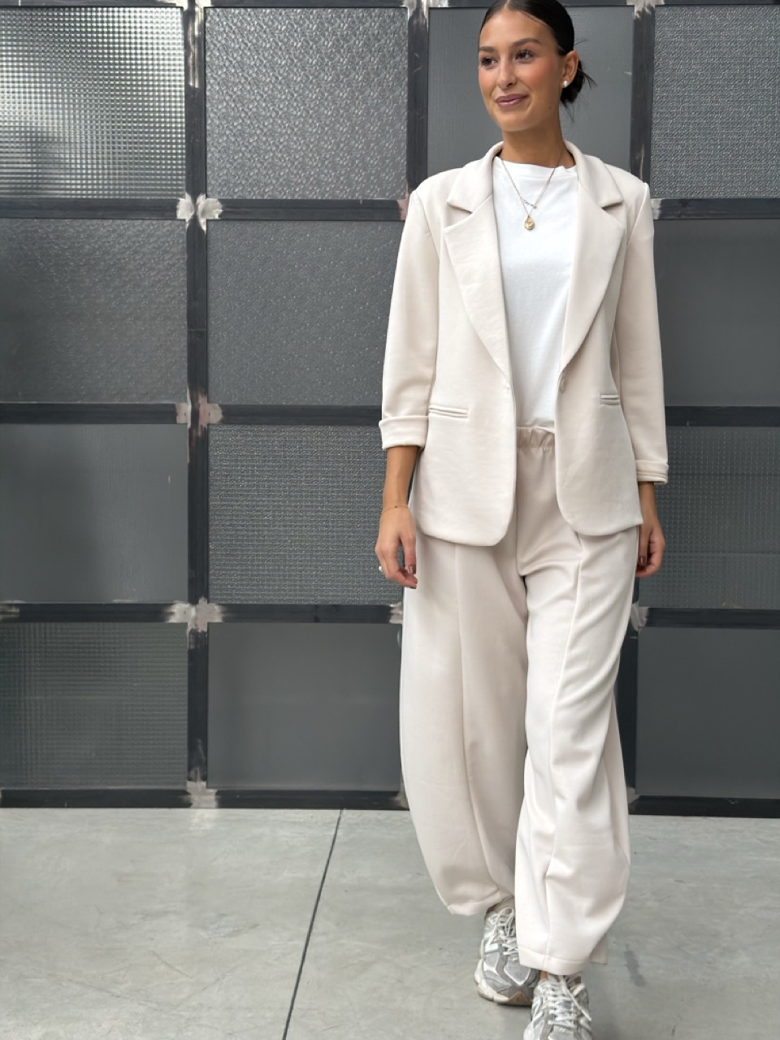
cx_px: 390
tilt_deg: -4.2
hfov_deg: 30.3
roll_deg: +0.7
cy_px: 520
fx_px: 1442
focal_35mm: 48
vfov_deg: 39.7
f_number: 1.78
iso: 200
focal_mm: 6.76
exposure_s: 1/185
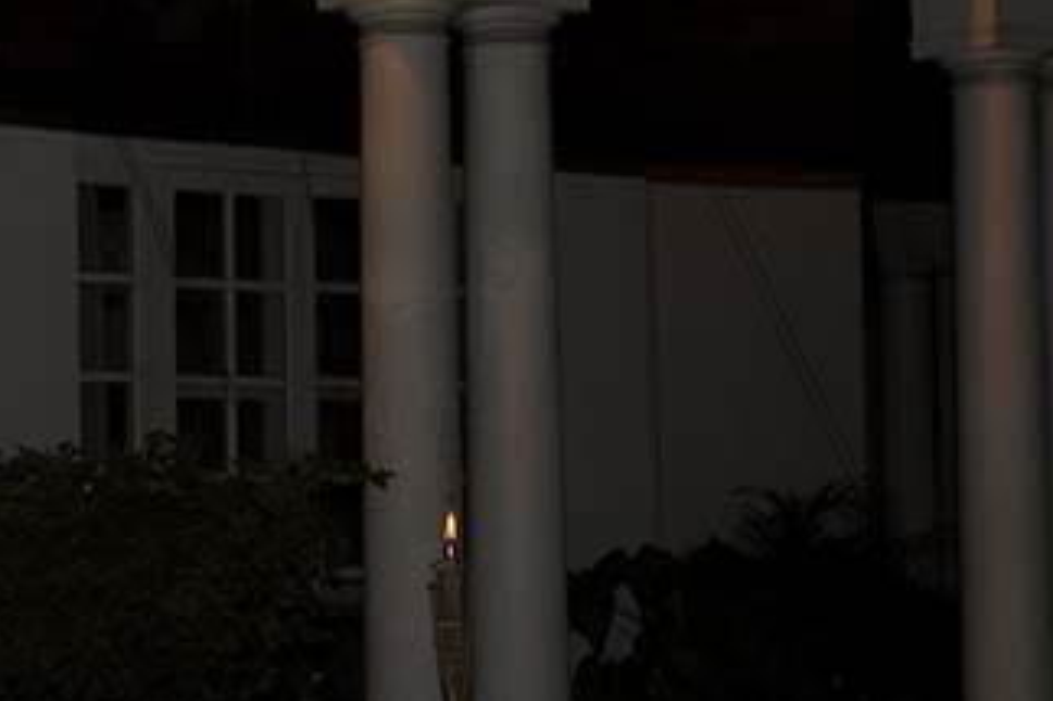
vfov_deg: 13.0
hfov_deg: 19.4
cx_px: 176
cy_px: 667
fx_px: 3040
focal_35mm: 104
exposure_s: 1/60
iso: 400
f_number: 5.6
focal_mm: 35
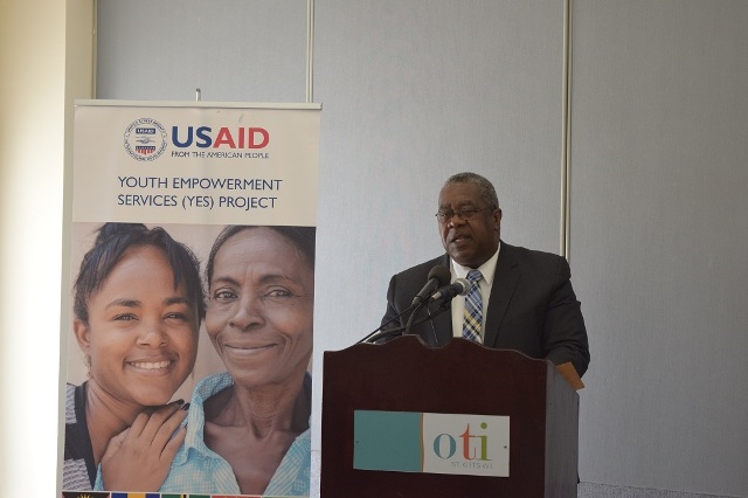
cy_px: 249
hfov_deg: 26.0
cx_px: 374
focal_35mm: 78
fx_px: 1620
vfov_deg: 17.5
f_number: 5.6
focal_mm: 52
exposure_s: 1/60
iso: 1000
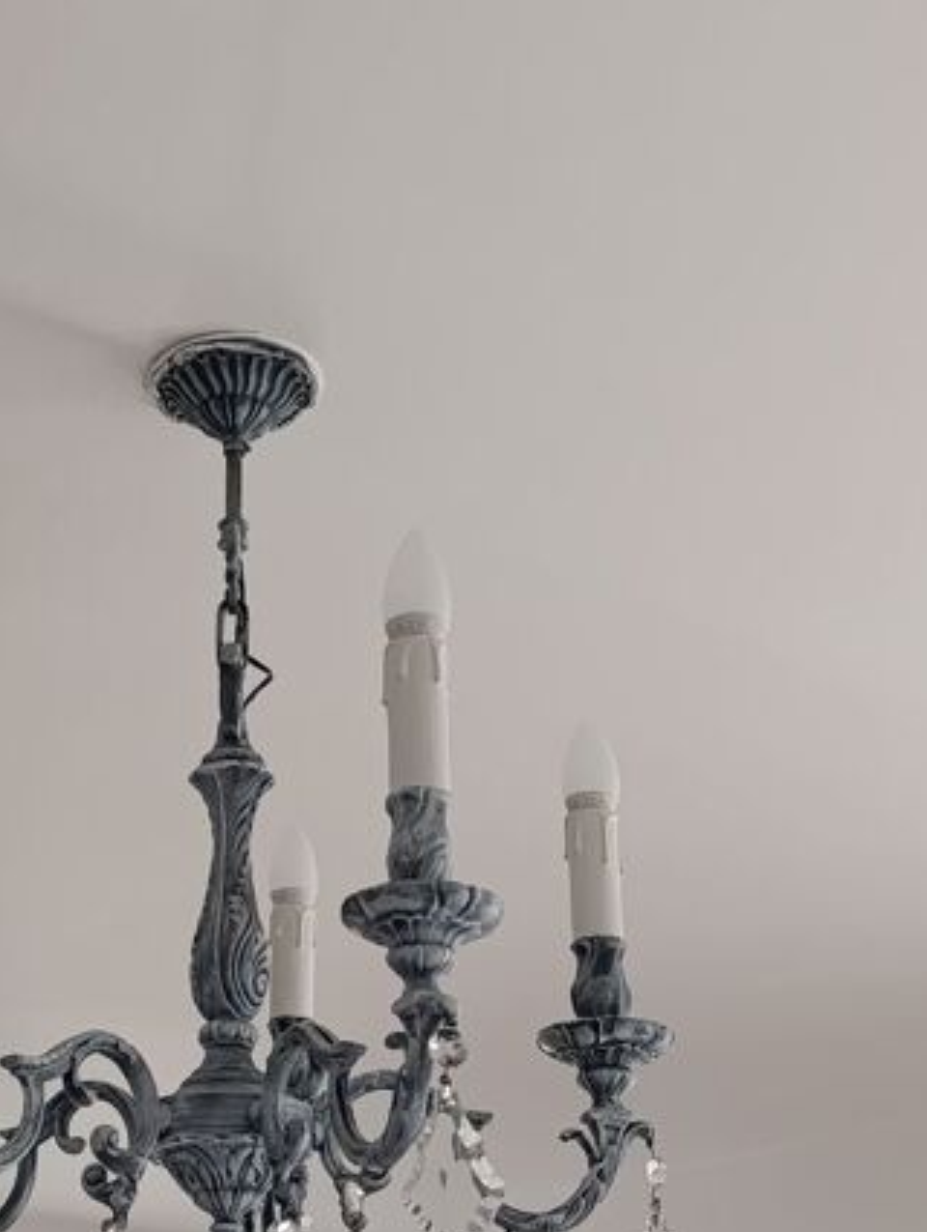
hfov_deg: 25.5
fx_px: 2030
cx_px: 272
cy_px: 874
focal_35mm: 57
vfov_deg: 33.3
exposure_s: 1/100
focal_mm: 6.14
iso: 800
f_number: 1.6
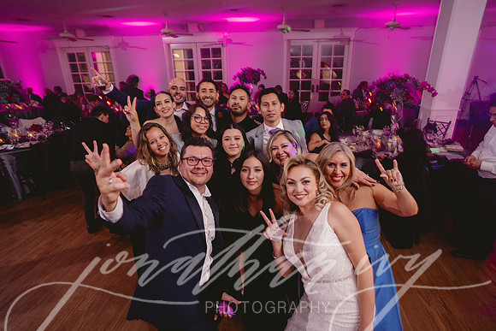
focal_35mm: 20
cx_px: 248
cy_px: 166
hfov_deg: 84.0
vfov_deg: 62.0
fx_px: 276
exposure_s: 1/15
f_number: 3.2
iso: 500
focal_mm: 20
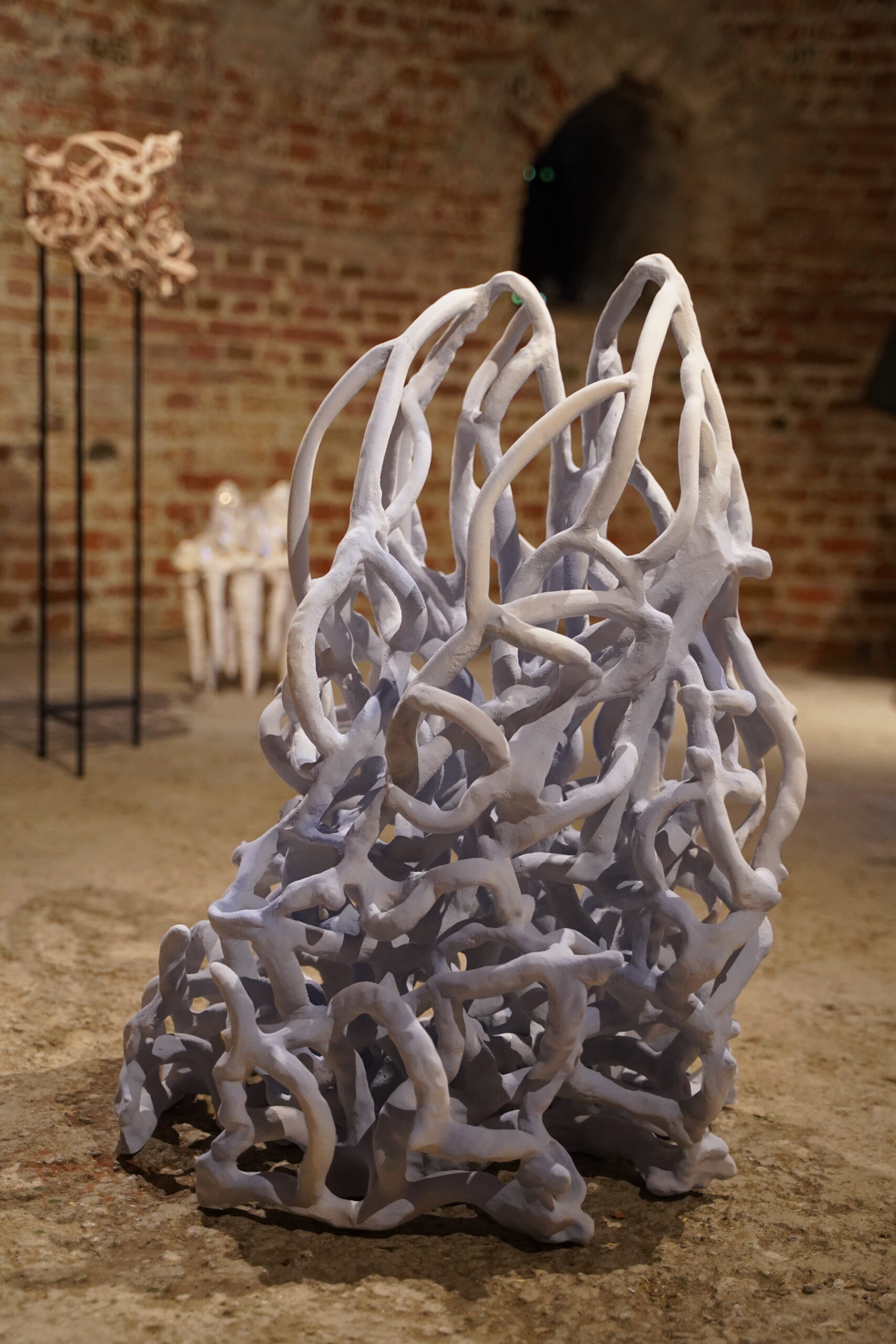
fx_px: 1754
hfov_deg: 28.7
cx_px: 448
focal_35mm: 47
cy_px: 672
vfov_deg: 41.9
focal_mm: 47
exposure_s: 1/160
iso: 3200
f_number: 2.8
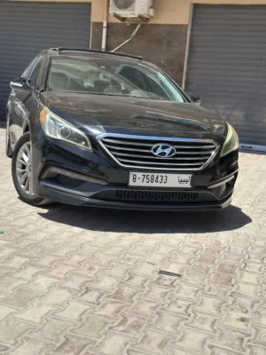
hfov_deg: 30.3
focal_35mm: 48
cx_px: 133
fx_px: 492
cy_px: 178
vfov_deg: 39.7
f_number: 1.78
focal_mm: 6.86
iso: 100
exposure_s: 1/5882
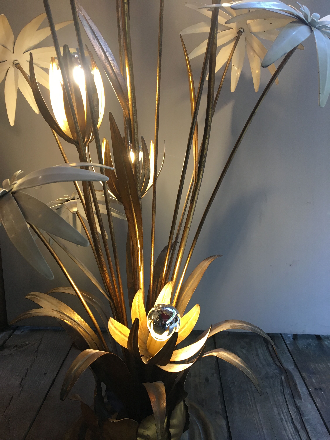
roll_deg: +0.1
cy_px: 220
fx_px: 369
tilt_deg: -13.1
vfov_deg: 61.7
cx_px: 165
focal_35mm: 29
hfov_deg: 48.2
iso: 40
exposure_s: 1/33
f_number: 2.2
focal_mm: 4.15
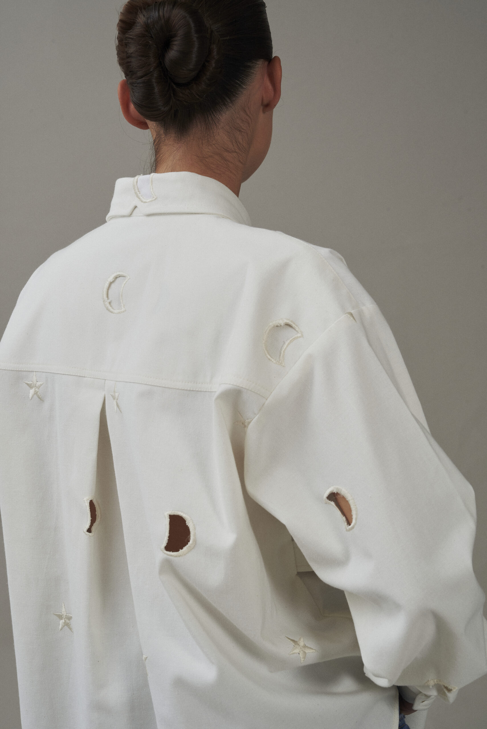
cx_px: 244
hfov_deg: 19.5
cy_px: 364
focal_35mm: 70
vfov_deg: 28.8
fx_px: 1419
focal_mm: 70
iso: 200
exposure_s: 1/125
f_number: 10
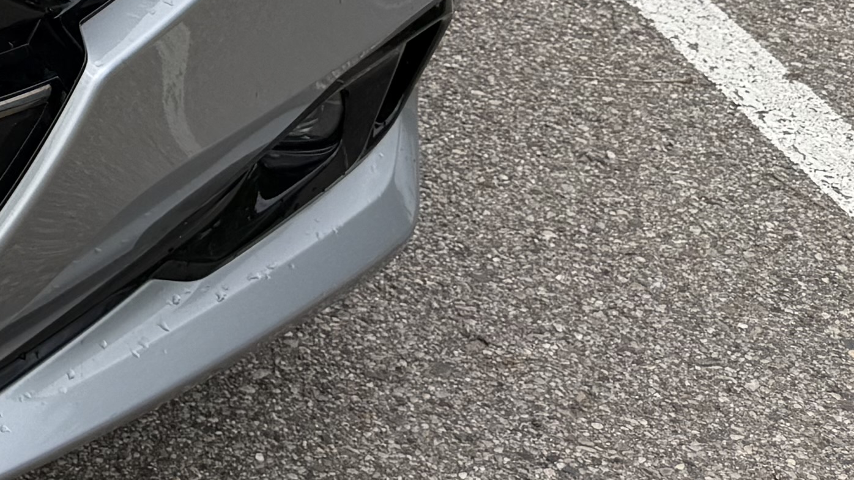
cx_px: -597
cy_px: -539
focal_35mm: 107
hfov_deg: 17.1
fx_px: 2423
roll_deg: -1.6
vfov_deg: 10.3
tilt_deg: -17.5
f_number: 1.78
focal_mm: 6.76
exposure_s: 1/955
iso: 80
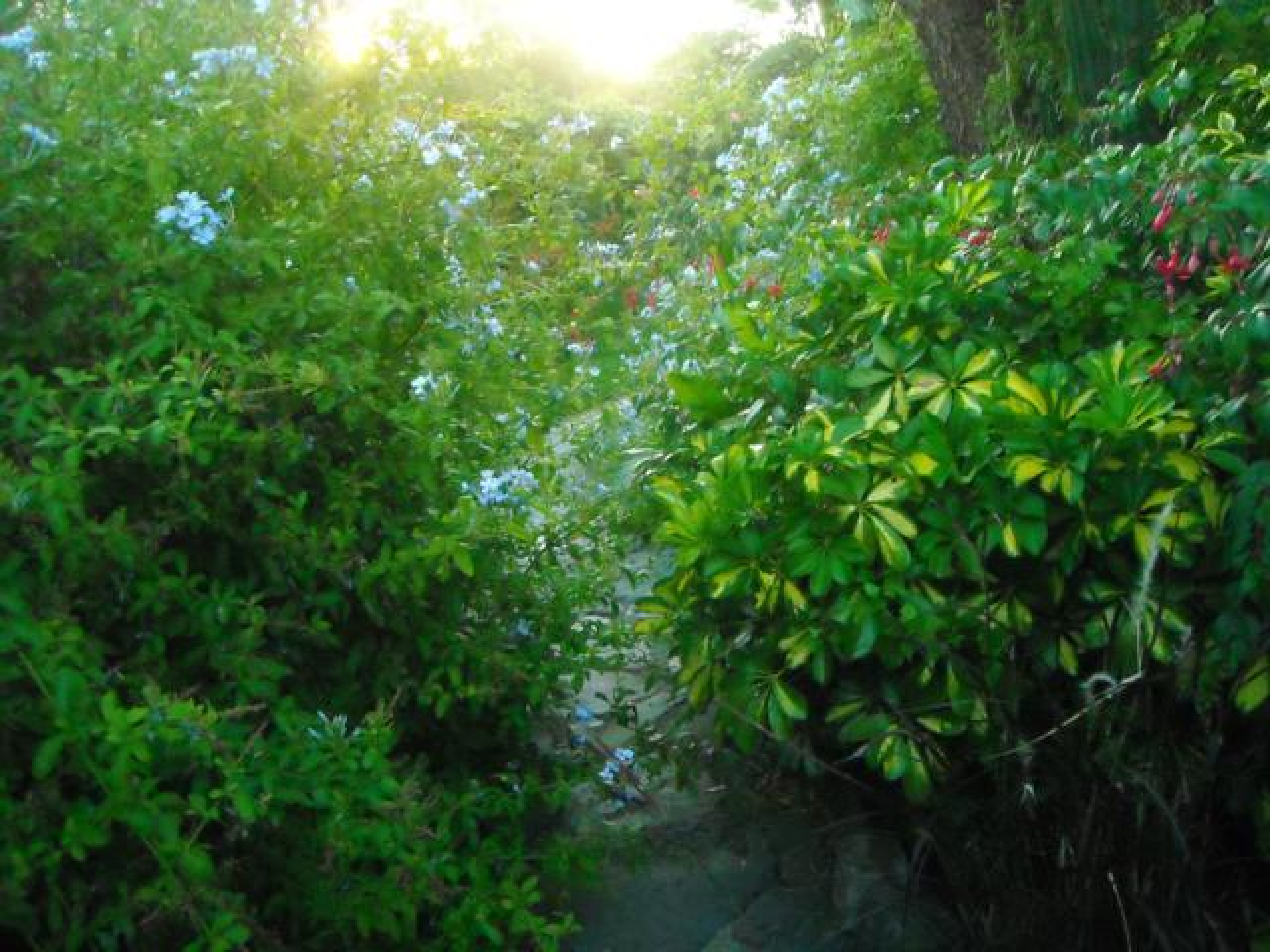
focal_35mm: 35
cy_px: 476
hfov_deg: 52.6
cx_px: 635
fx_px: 1284
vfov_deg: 40.7
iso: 800
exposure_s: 1/192
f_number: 2.8
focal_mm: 5.7
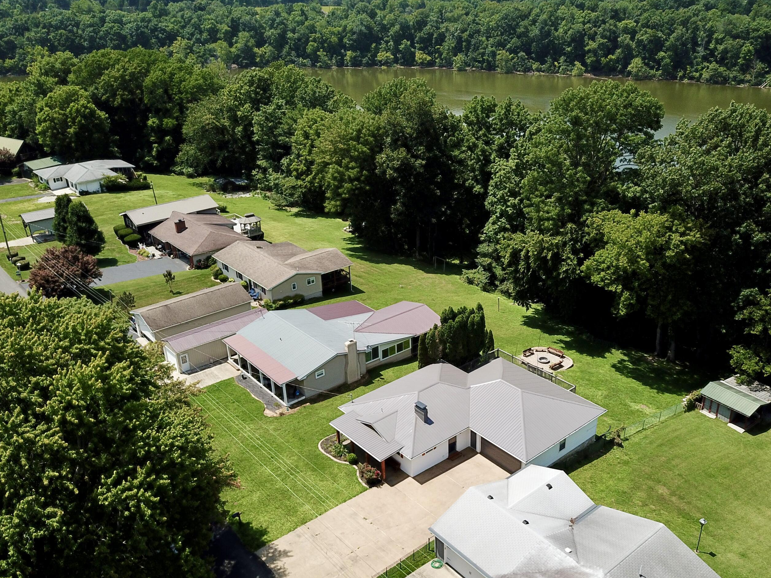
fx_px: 690
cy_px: 297
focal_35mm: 31
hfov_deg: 58.1
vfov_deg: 45.4
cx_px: 440
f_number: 2.2
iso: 100
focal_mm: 4.73
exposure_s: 1/1420
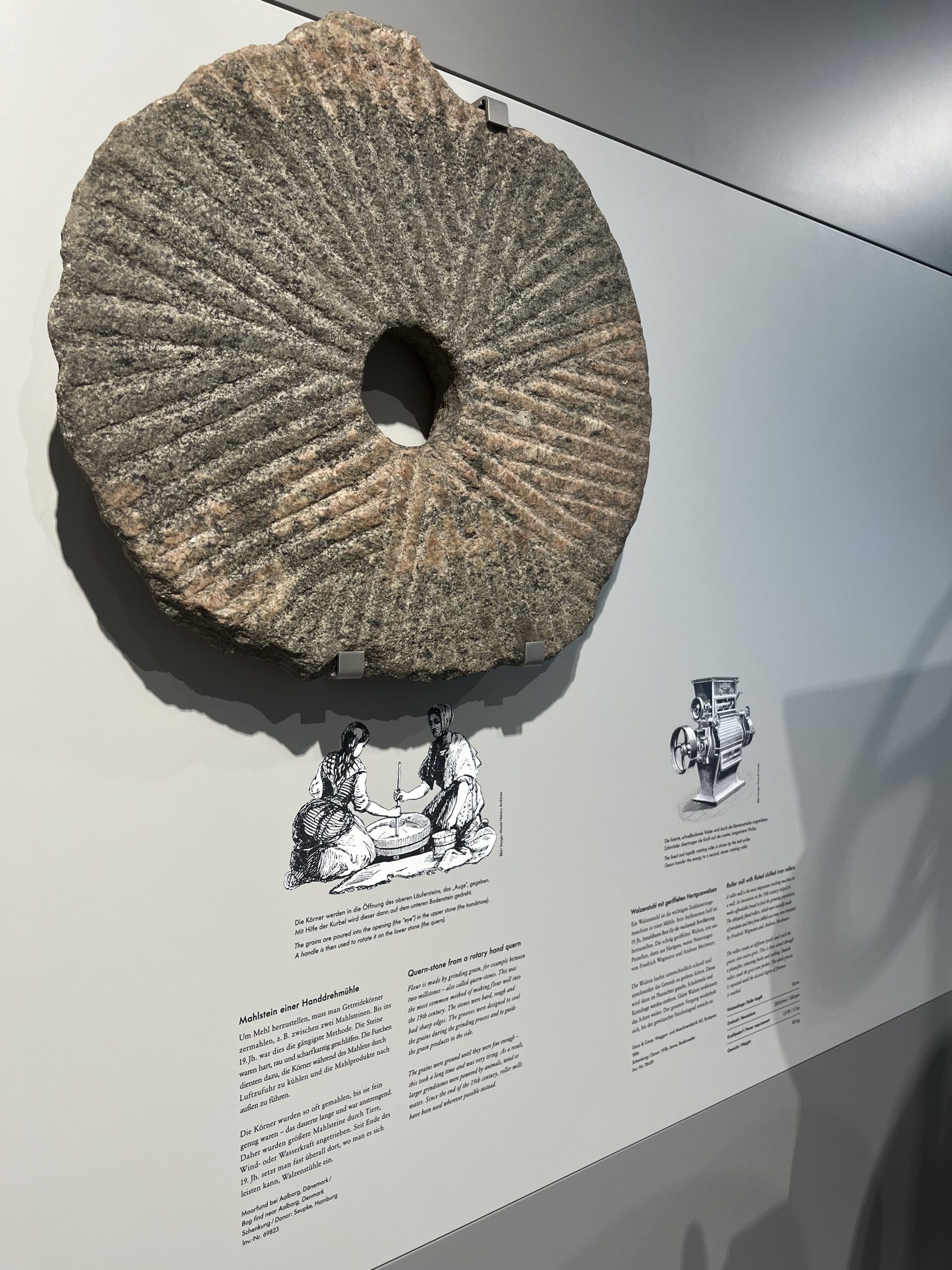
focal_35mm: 26
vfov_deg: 67.3
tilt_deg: -1.6
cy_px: 635
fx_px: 953
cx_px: 476
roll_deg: +0.4
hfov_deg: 53.1
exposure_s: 1/88
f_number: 1.6
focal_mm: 5.1
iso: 50
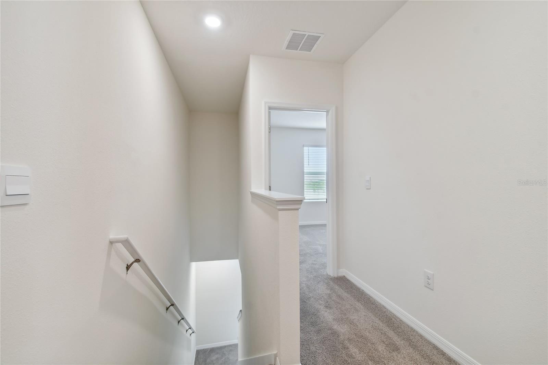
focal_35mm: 15
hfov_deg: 100.4
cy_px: 182
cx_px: 274
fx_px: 228
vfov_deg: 77.3
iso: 100
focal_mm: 10
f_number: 7.1
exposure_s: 1/4
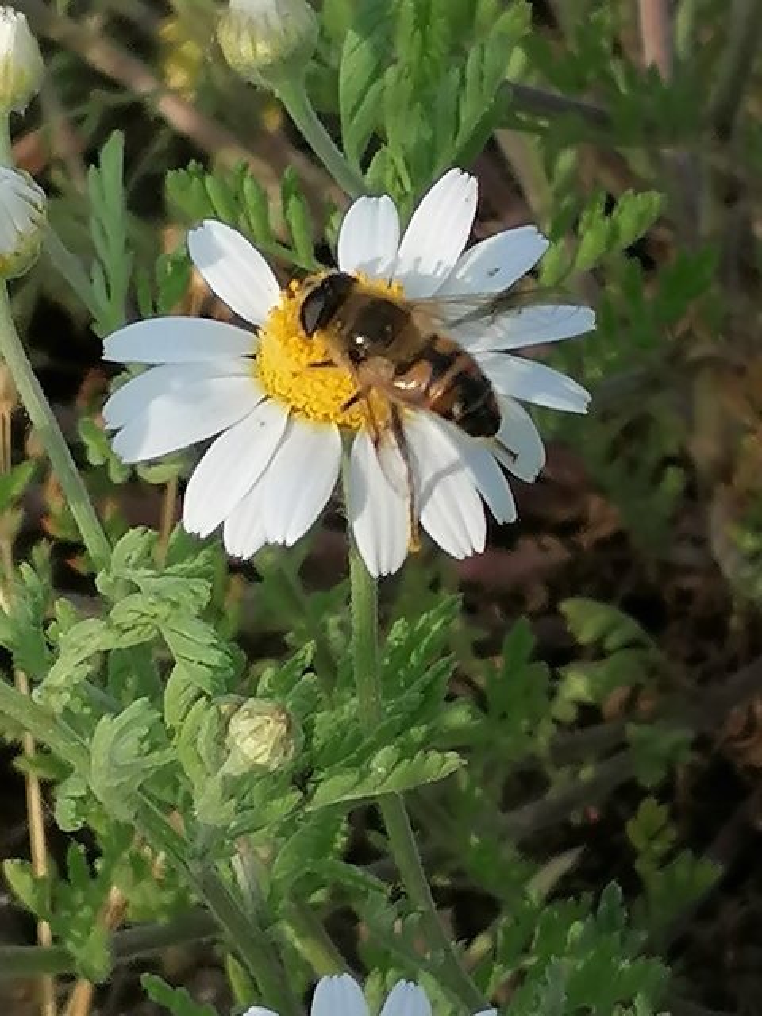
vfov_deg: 12.3
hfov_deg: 9.2
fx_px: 4725
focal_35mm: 161
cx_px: 381
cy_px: 508
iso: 50
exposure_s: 1/905
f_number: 1.8
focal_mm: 4.75
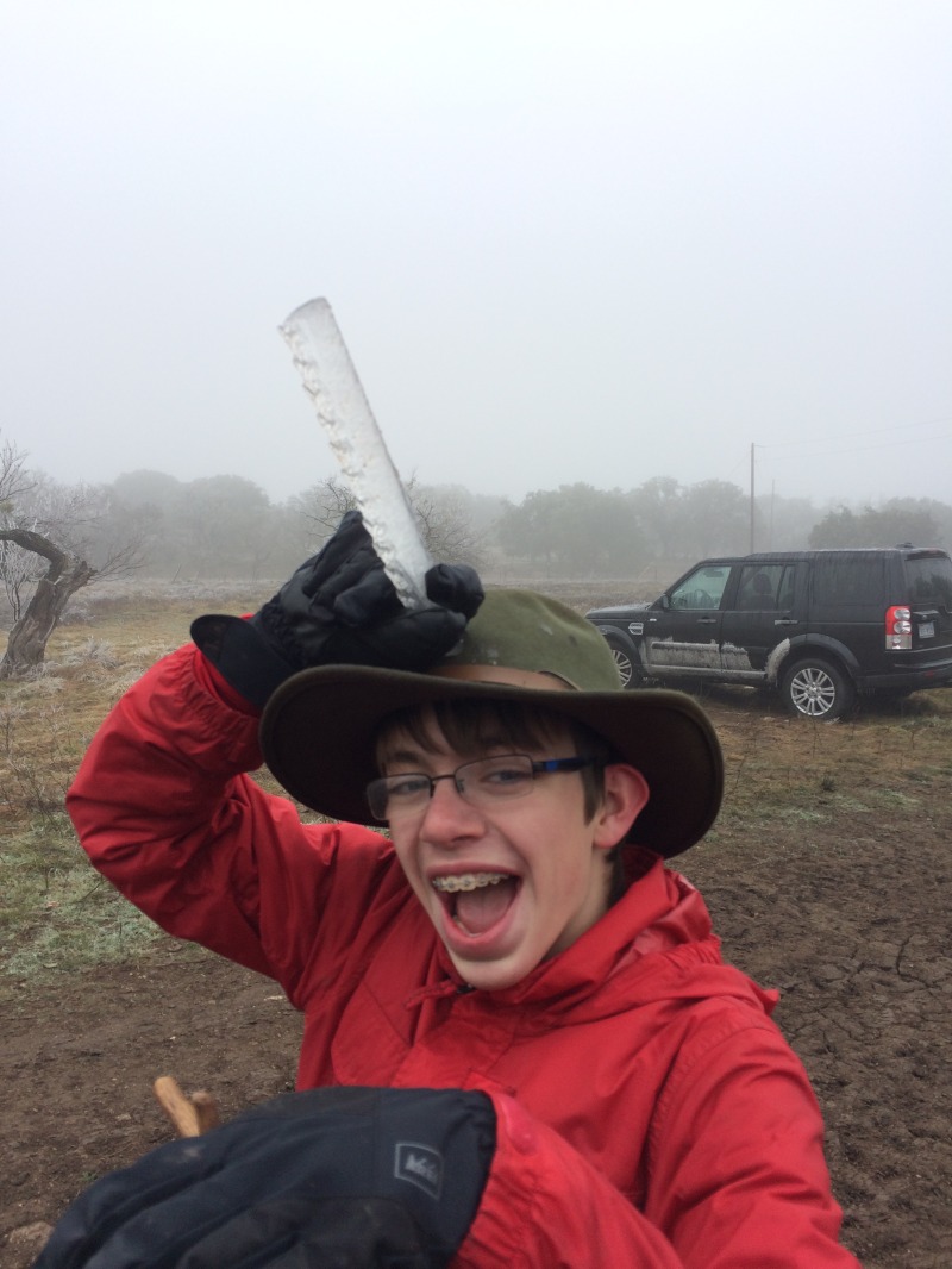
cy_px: 634
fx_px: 1063
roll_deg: +1.6
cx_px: 476
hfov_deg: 48.2
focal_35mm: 29
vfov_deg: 61.6
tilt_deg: -6.3
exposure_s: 1/441
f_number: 2.2
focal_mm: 4.15
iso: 32
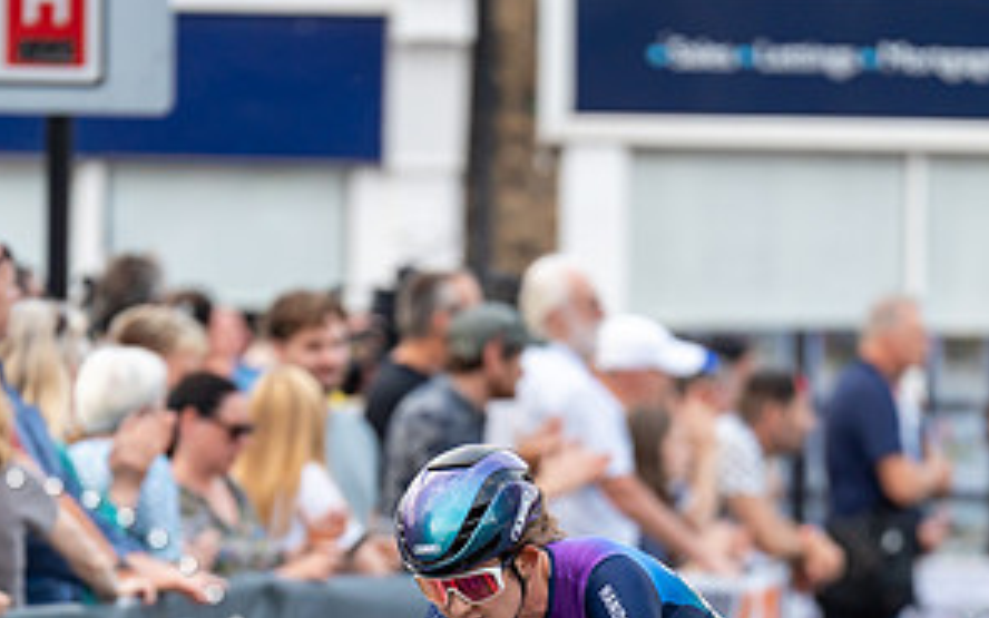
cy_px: 610
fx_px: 10593
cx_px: 494
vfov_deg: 3.3
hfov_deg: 5.3
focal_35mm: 393
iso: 500
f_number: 3.2
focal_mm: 197
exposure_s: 1/1000
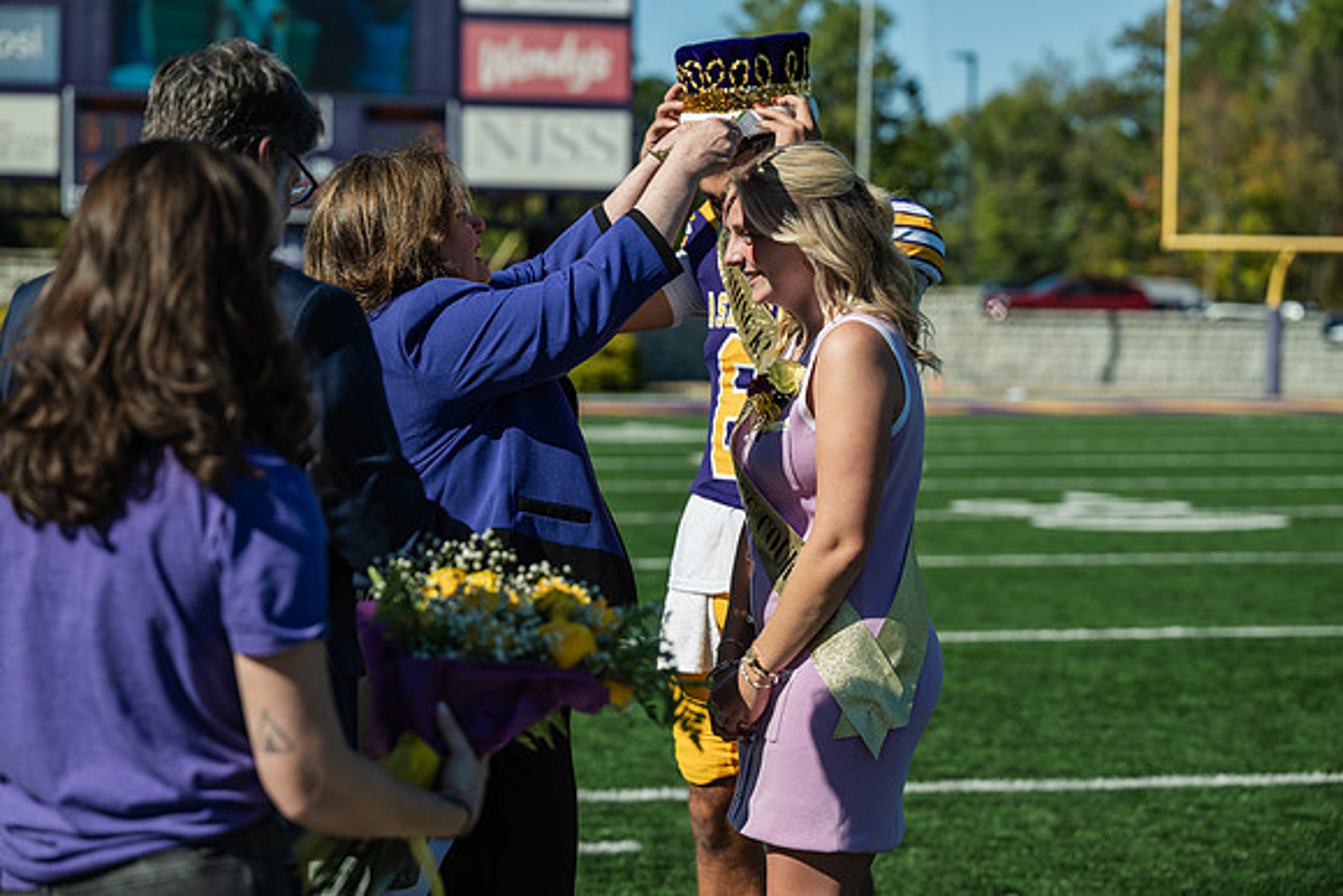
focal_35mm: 86
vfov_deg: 15.9
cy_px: 448
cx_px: 672
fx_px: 3209
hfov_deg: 23.6
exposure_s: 1/1600
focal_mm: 86
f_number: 3.5
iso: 100
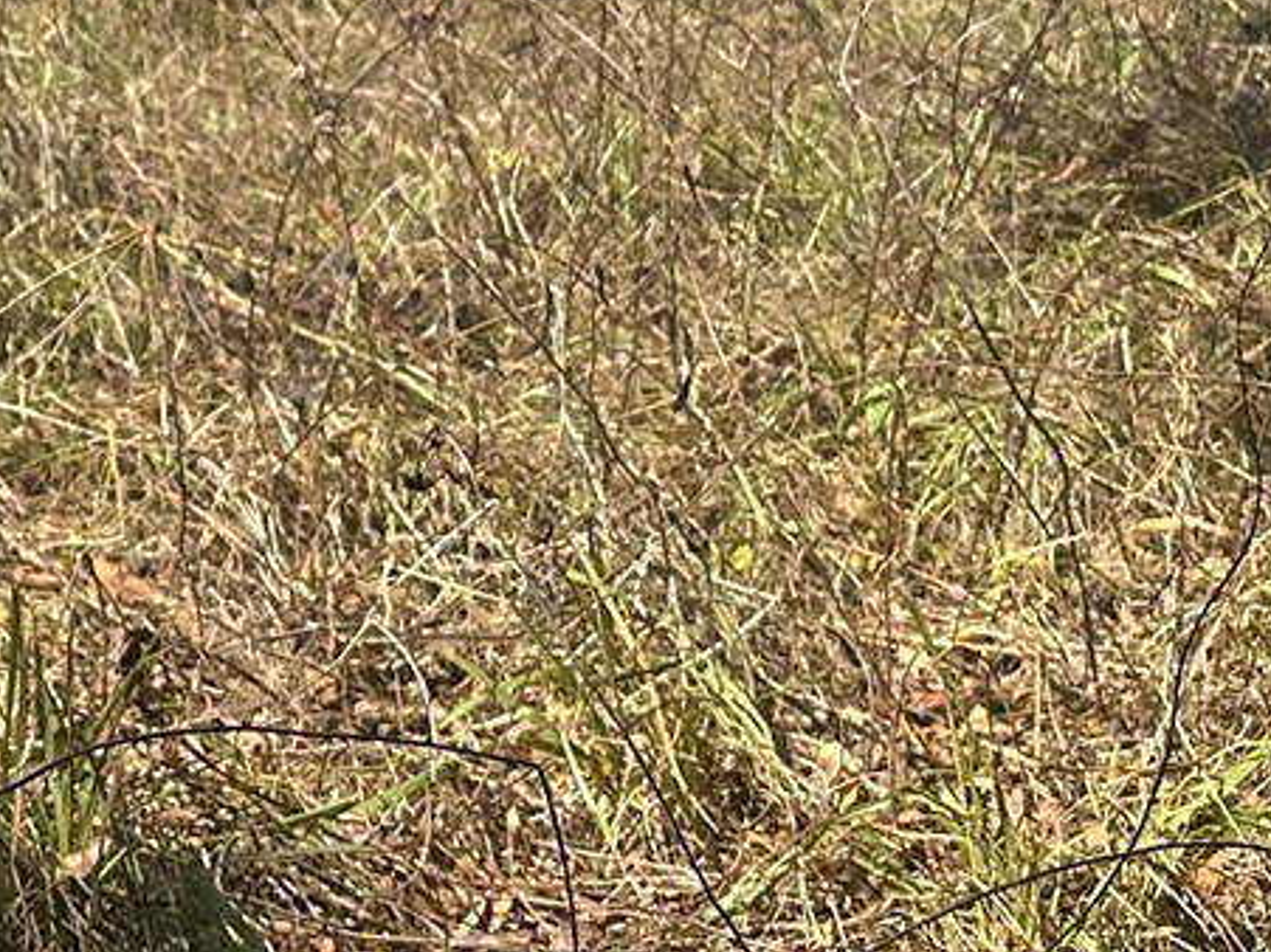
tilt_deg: +1.9
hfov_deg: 16.5
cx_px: -595
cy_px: -758
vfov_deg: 12.4
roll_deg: -3.0
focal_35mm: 109
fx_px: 4001
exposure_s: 1/5525
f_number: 1.78
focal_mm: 6.86
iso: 80
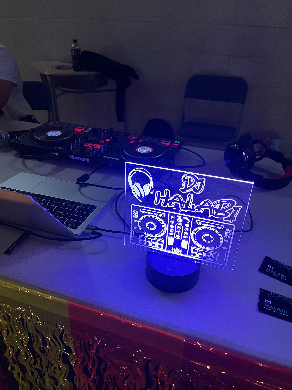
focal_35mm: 25
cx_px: 146
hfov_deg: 54.9
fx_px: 281
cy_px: 195
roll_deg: -2.4
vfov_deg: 69.4
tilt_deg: -30.5
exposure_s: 1/30
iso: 500
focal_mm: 5.1
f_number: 1.6
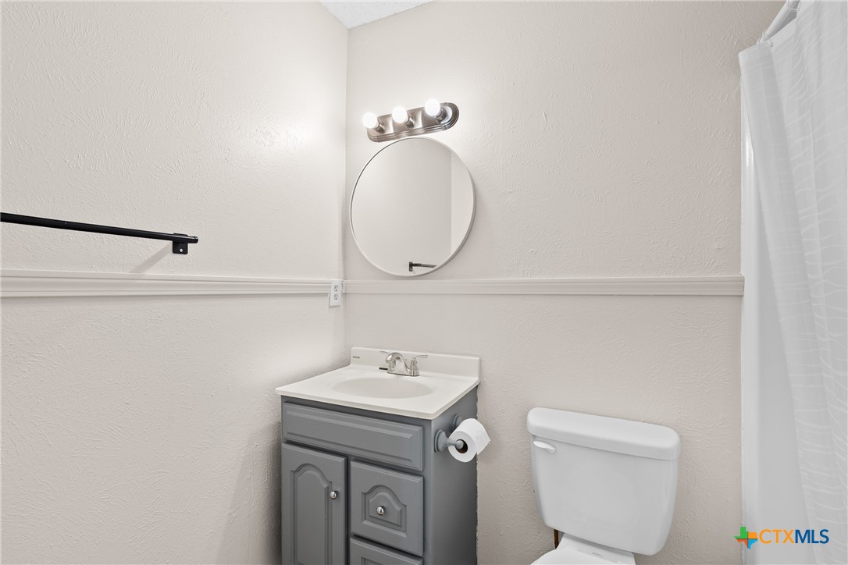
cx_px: 424
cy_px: 282
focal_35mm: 16
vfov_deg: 73.7
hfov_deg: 96.7
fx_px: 377
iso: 400
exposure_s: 1/2.5
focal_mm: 16
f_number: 9
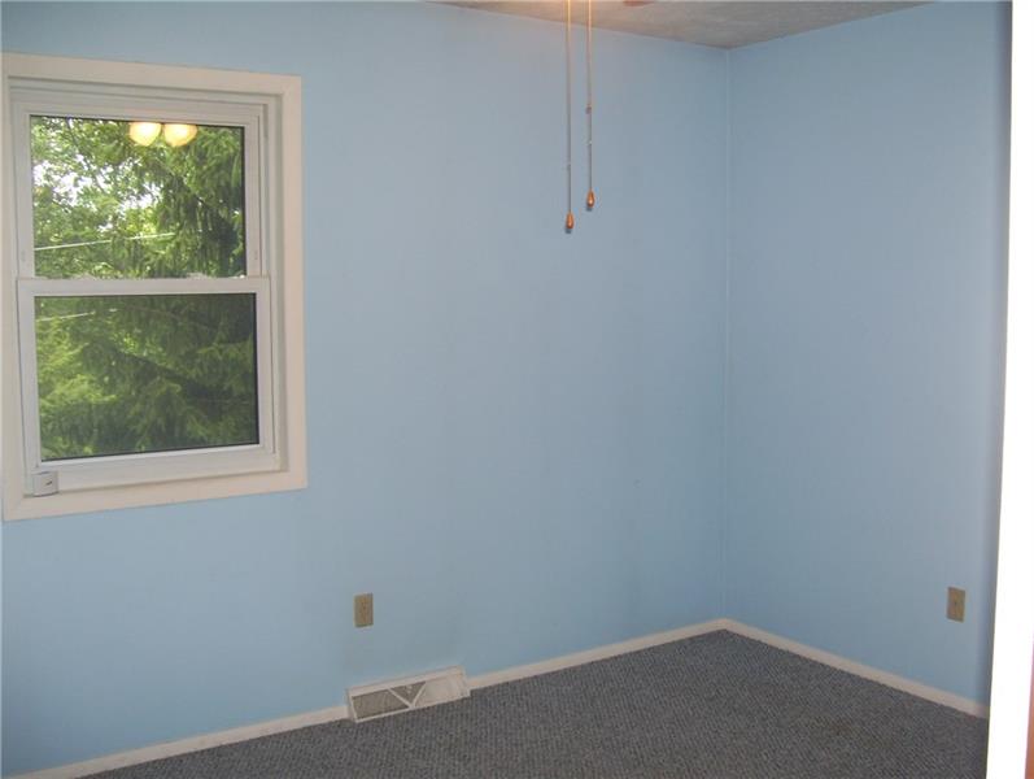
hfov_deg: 51.3
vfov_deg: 39.7
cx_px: 517
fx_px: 1077
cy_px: 390
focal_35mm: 36
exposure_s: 1/60
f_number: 2.7
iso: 100
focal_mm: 6
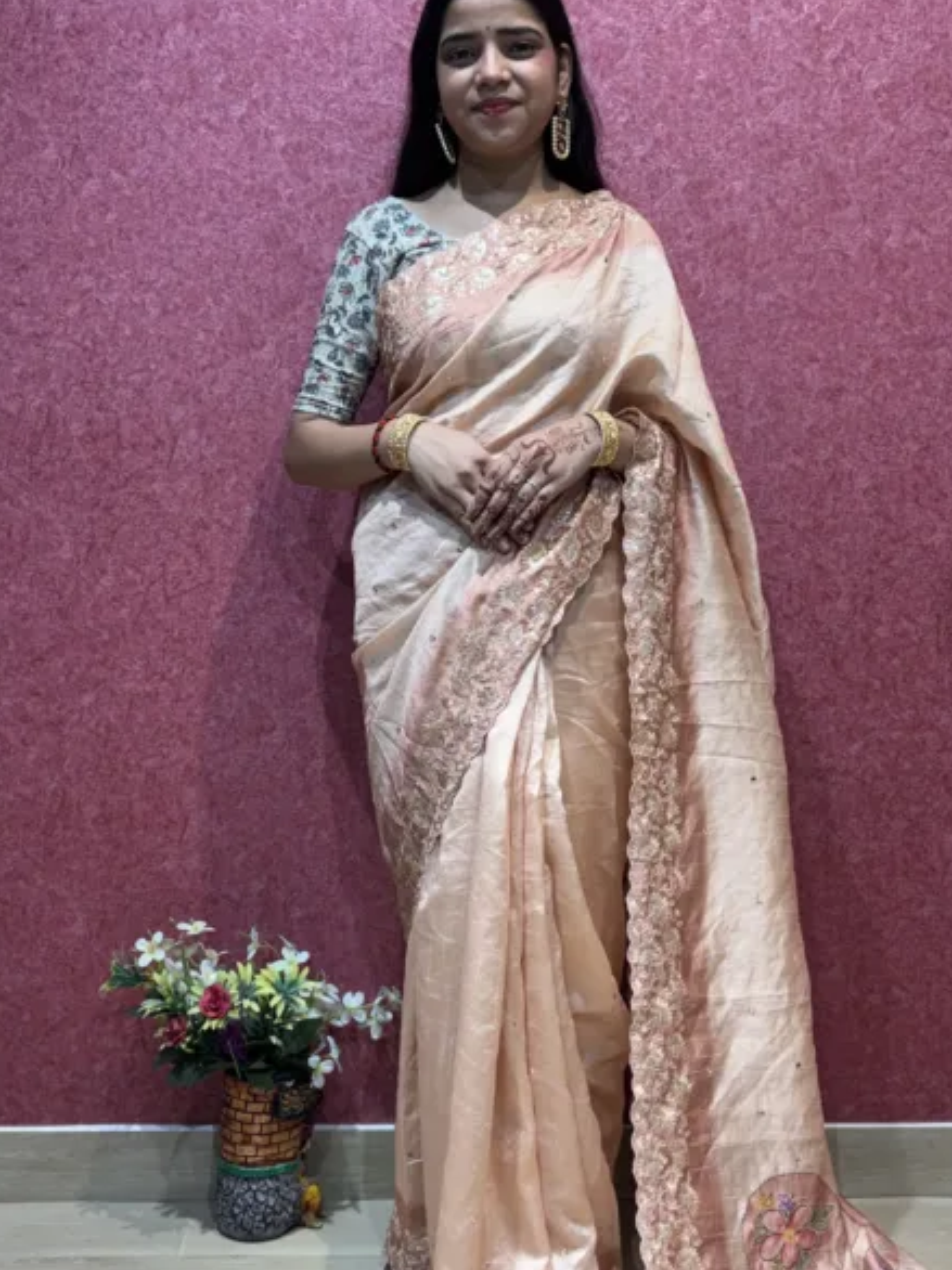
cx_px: 503
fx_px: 1468
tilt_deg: -6.1
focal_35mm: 40
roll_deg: +0.0
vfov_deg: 46.8
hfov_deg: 35.9
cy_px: 643
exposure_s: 1/100
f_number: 1.6
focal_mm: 5.96
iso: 50
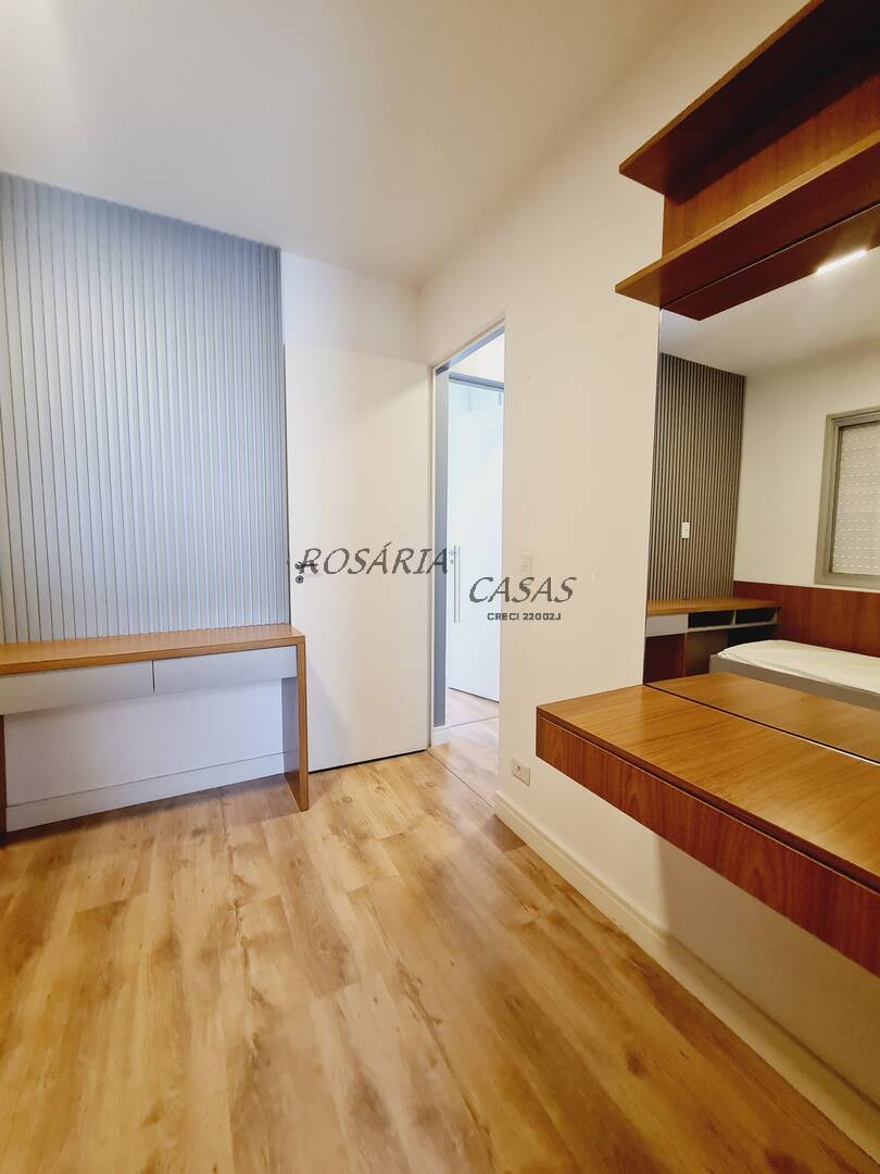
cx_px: 440
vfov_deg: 106.2
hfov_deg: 89.9
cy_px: 587
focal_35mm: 13
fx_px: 441
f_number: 2.2
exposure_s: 1/60
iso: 400
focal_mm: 2.2
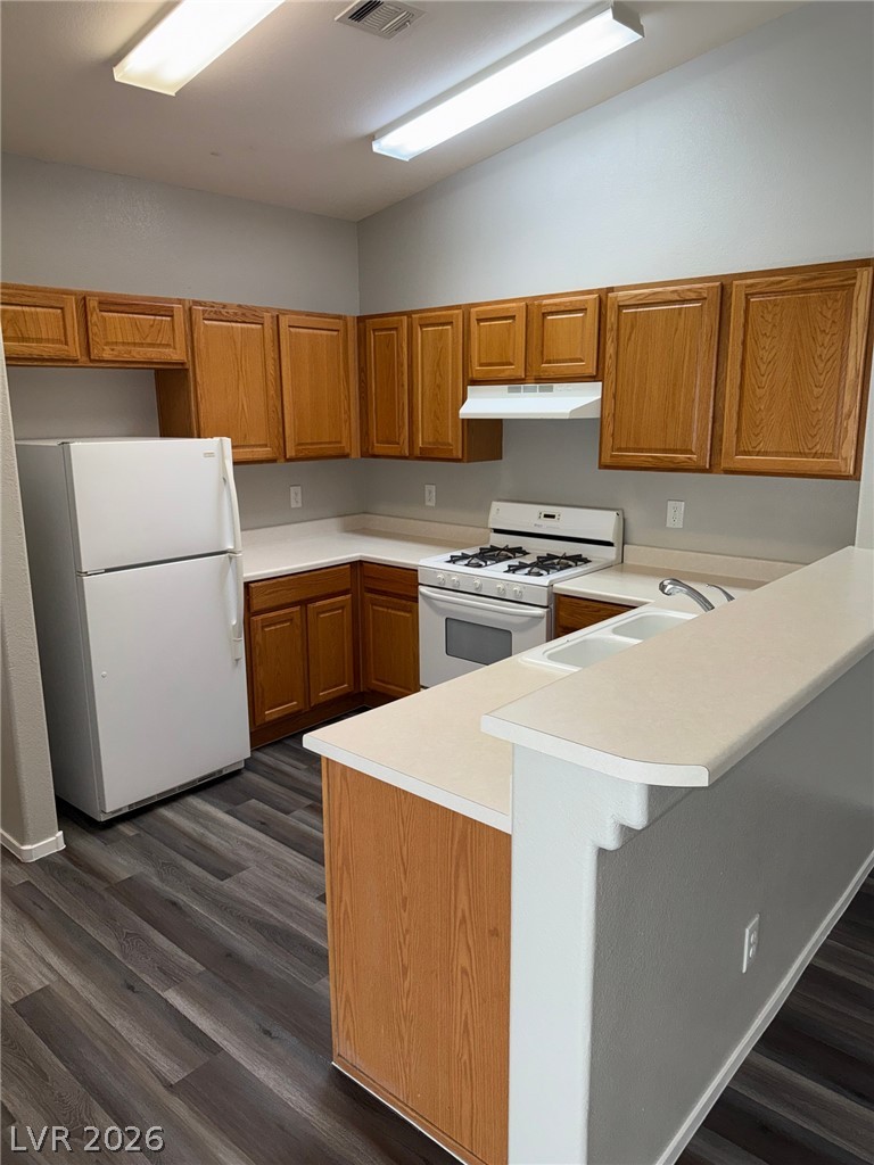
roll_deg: +0.5
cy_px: 582
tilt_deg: -11.7
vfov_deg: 71.6
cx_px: 437
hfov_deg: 56.8
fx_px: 808
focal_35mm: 24
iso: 125
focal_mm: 6.76
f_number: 1.78
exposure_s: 1/144
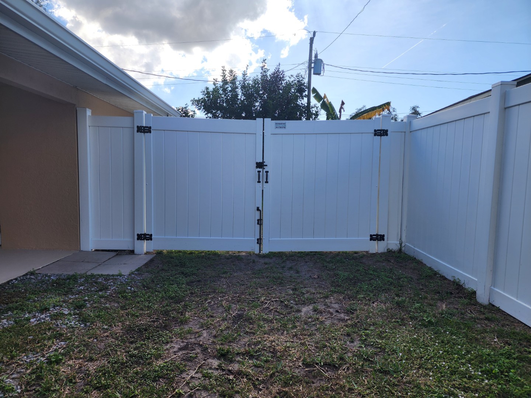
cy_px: 199
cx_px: 266
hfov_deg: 73.9
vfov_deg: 58.9
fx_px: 353
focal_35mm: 23
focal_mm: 6.4
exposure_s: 1/738
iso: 12
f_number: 1.8
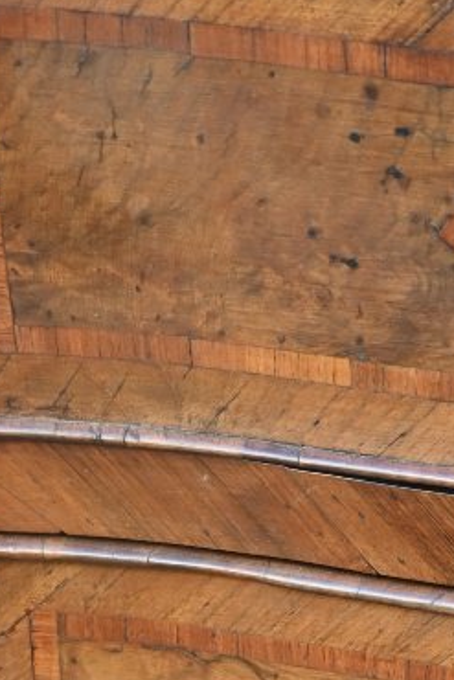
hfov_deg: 12.2
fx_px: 2022
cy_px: 783
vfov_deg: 18.3
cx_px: 682
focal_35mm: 107
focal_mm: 22
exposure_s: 1/125
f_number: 3.5
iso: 400
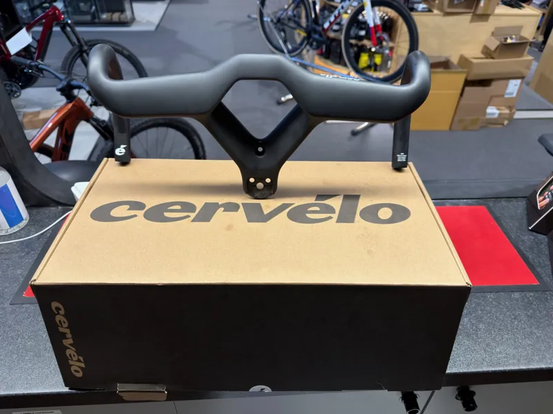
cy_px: 207
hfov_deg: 71.6
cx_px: 276
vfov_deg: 56.8
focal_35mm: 24
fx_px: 383
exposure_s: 1/50
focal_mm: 6.76
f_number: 1.78
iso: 100
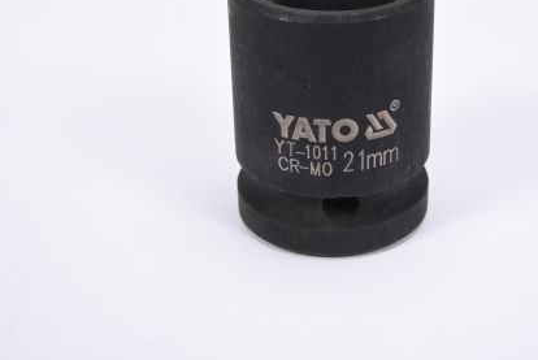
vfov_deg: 13.8
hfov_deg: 20.6
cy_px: 126
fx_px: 1481
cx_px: 333
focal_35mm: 99
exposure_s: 1/125
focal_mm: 50
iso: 250
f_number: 16
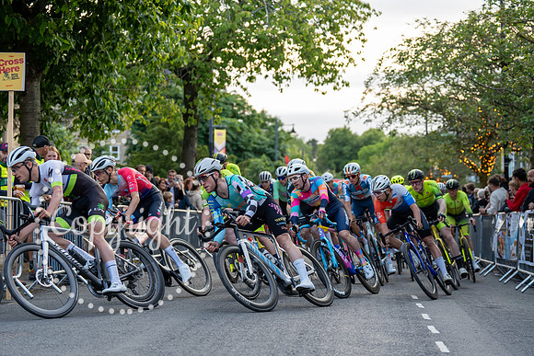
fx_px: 1039
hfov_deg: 28.8
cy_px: 178
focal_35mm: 70
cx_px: 267
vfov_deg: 19.5
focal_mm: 70
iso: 1000
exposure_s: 1/800
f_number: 2.8
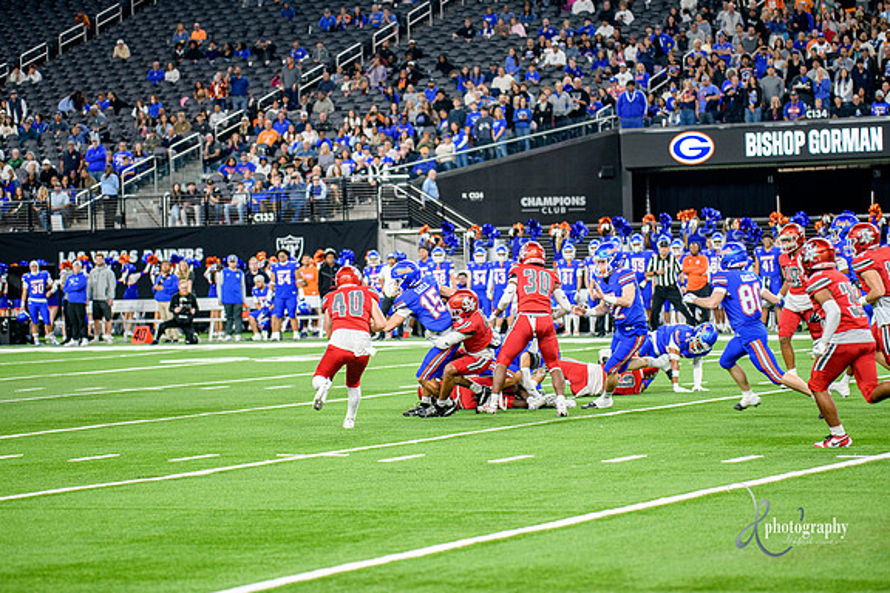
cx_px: 445
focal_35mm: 126
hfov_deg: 16.3
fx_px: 3115
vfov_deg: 10.9
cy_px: 297
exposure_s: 1/400
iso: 1250
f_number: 2.8
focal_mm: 125
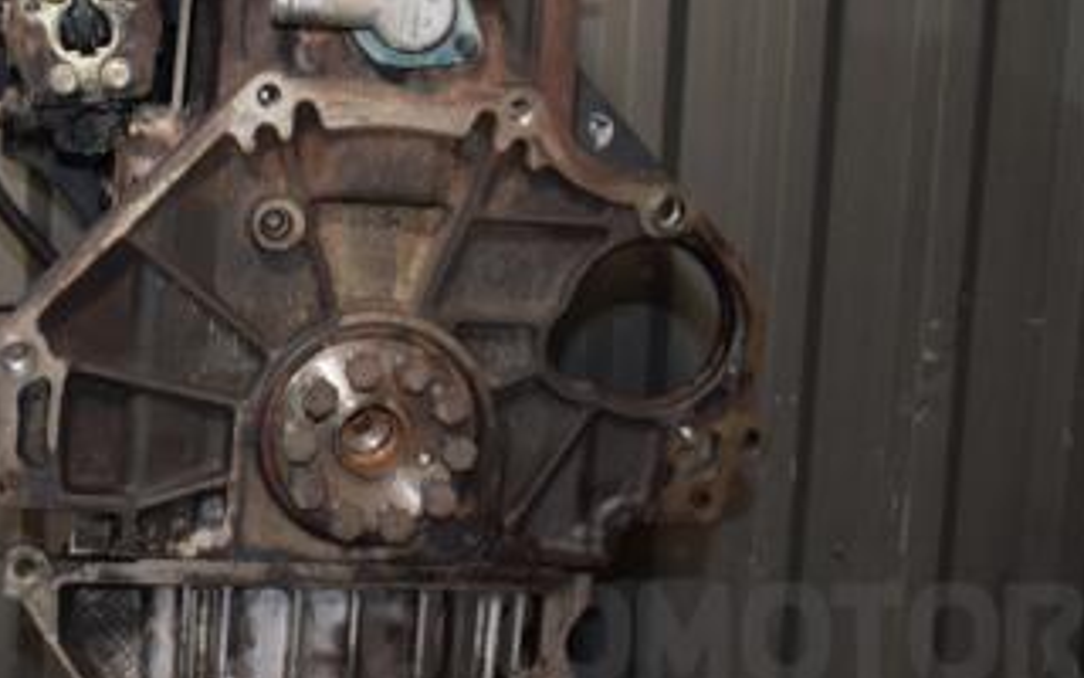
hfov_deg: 31.6
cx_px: 220
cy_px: 183
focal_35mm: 63
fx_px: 1861
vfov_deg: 20.5
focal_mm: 22
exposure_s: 1/60
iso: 800
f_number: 5
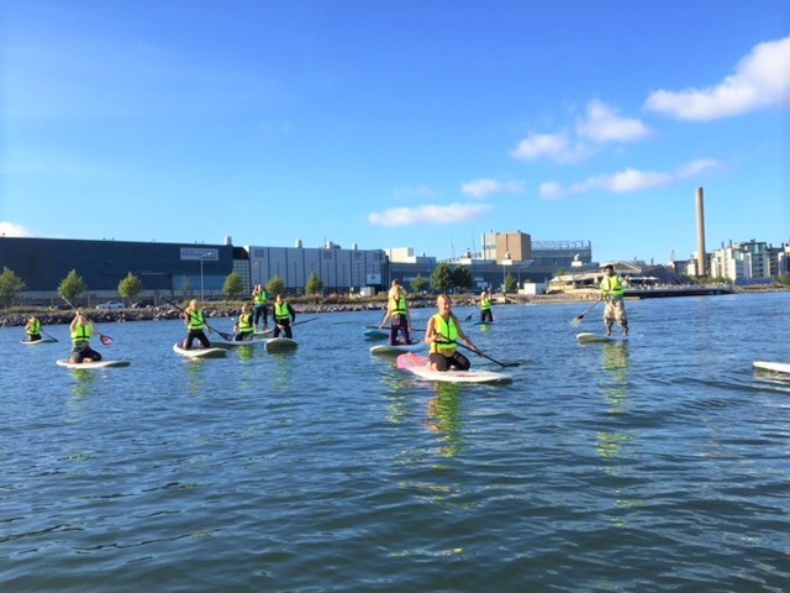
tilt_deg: +0.6
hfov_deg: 61.7
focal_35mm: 29
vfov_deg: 48.2
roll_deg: +1.2
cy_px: 296
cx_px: 395
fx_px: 662
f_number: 2.2
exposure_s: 1/1464
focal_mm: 4.15
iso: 32
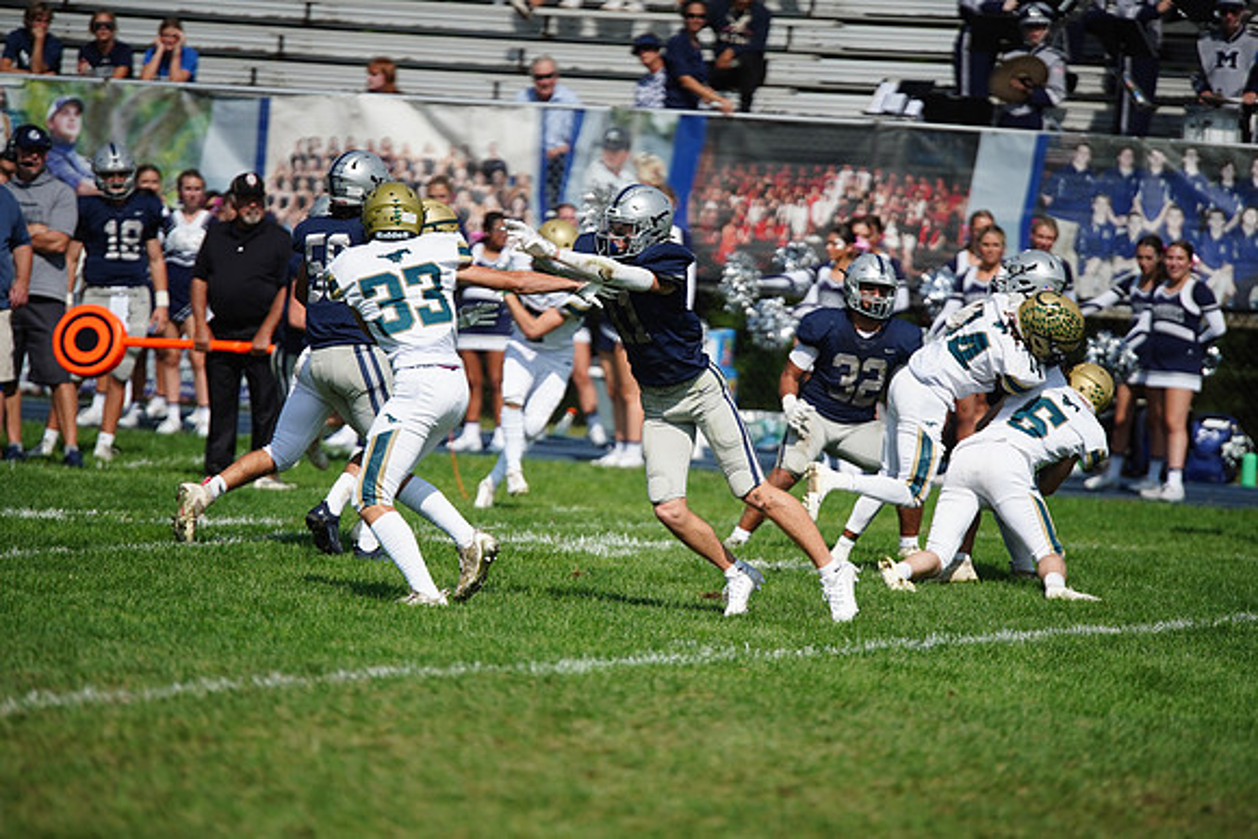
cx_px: 629
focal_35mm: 300
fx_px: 10485
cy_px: 420
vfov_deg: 4.6
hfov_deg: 6.9
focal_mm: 300
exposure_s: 1/8000
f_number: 2.8
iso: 400
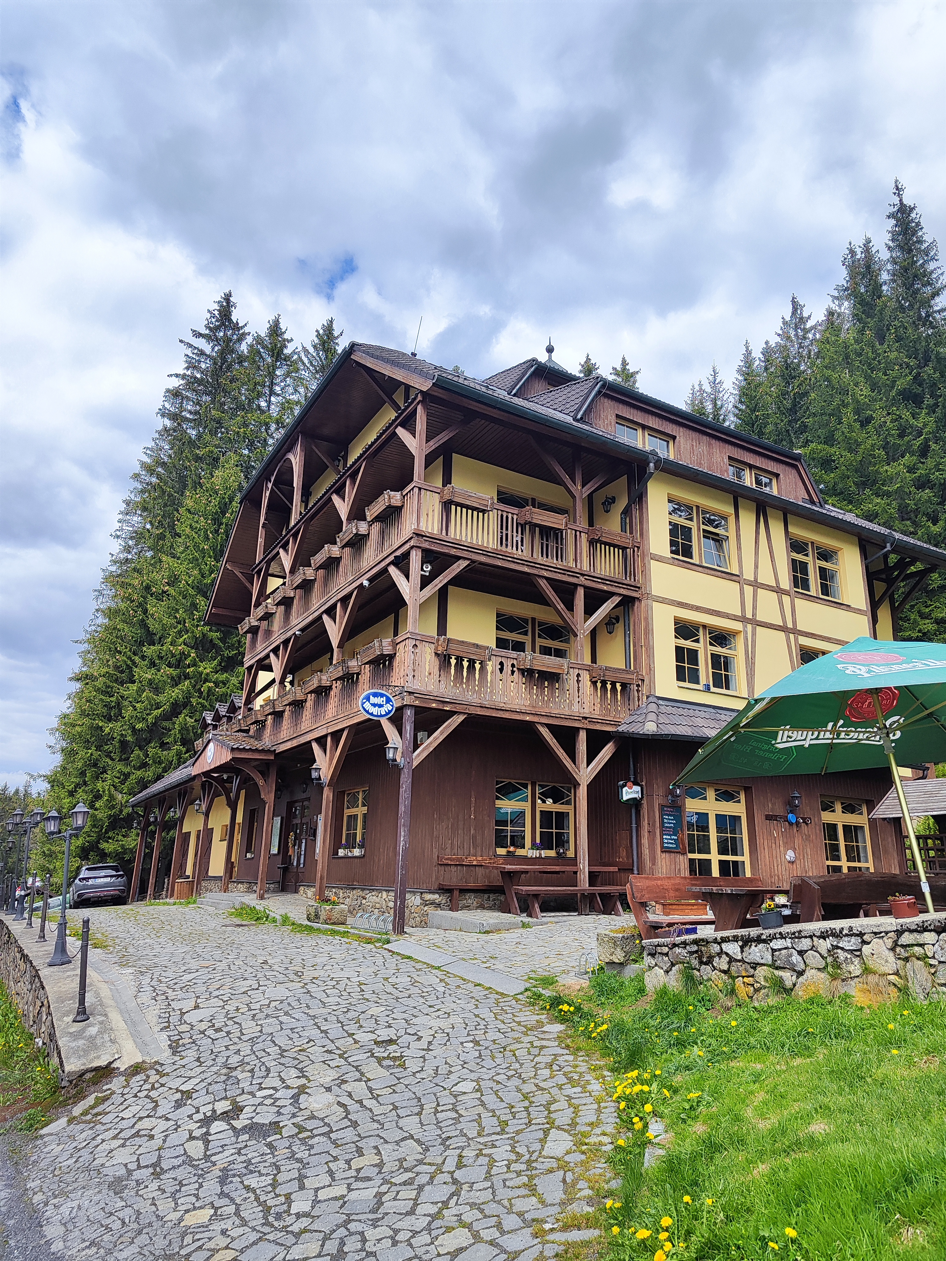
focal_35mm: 23
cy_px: 630
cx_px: 473
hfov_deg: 58.9
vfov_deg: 73.9
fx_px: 838
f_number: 1.8
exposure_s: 1/2976
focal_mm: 5.4
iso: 50
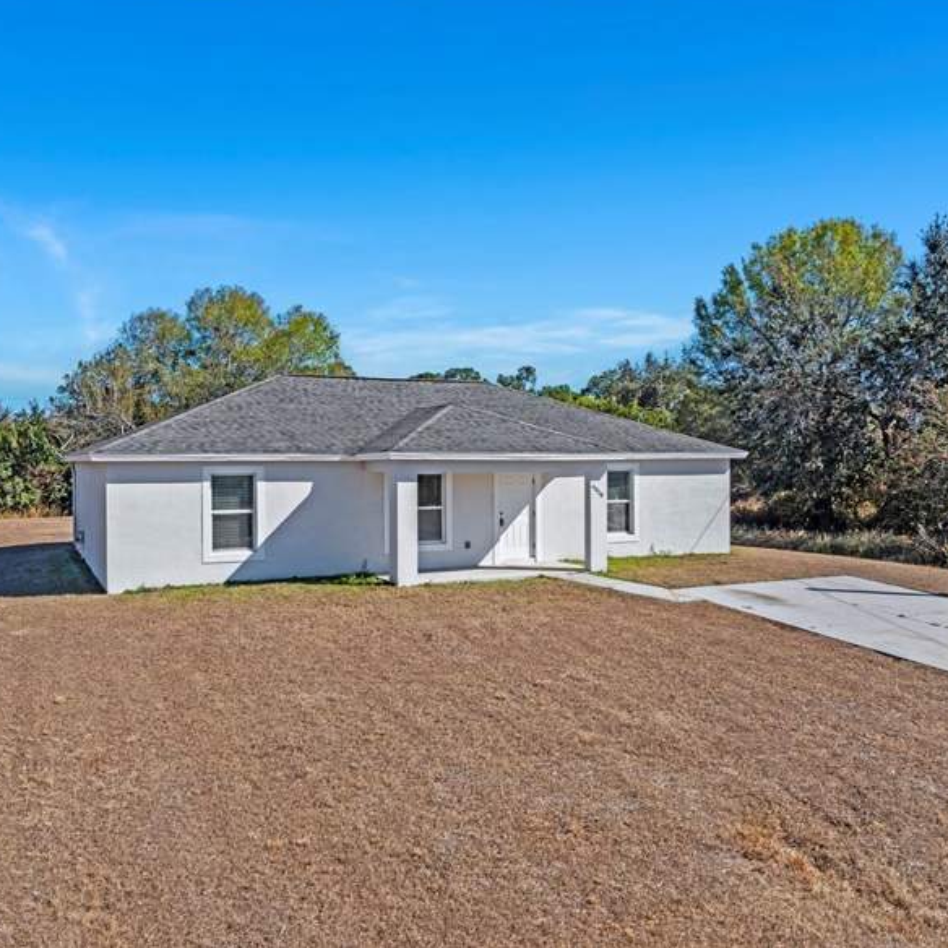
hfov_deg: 55.5
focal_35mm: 29
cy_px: 466
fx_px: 899
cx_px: 419
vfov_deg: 55.6
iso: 100
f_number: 2.8
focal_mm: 12.29
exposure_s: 1/1000
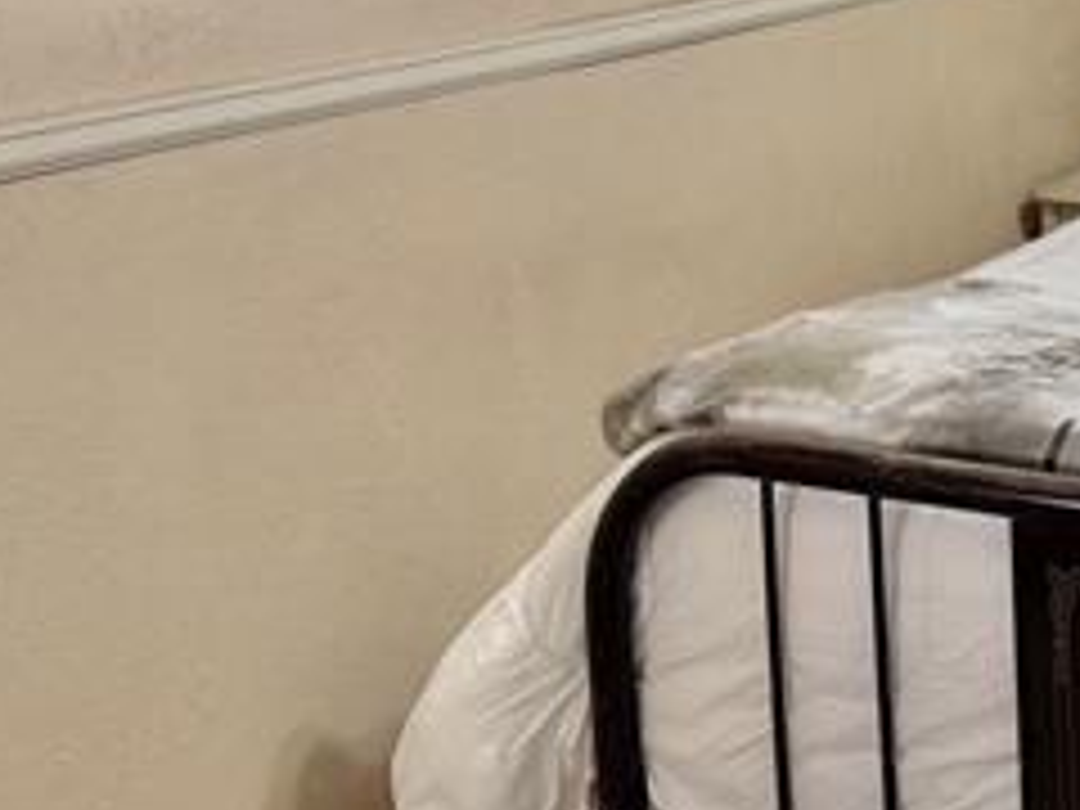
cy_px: -29
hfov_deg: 27.6
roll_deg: +2.3
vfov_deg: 22.0
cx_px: 1197
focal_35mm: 64
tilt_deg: -7.9
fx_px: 1997
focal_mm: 6.76
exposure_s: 1/120
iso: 125
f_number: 1.78
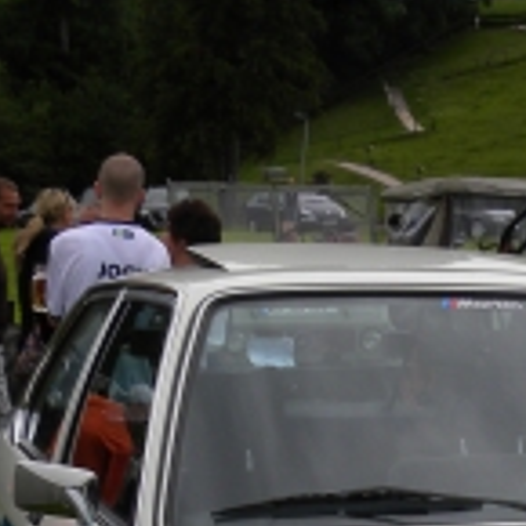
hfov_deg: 17.4
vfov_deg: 17.2
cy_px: 678
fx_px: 1633
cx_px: 642
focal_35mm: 95
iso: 64
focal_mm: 4.6
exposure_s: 1/222
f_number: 4.5
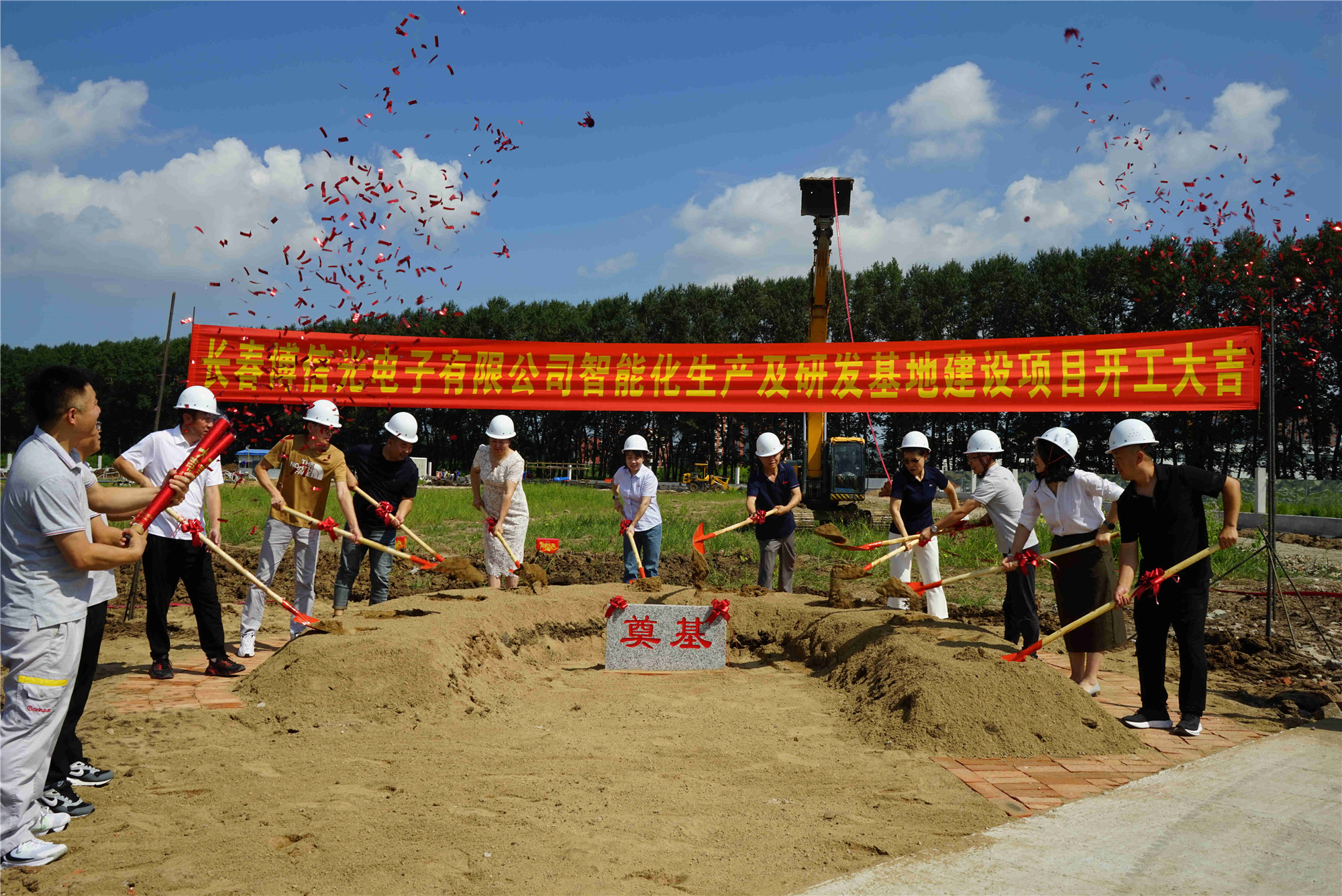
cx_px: 671
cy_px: 448
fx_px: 1193
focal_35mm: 32
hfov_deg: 58.7
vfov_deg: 41.1
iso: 100
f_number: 14
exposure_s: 1/160
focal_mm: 32
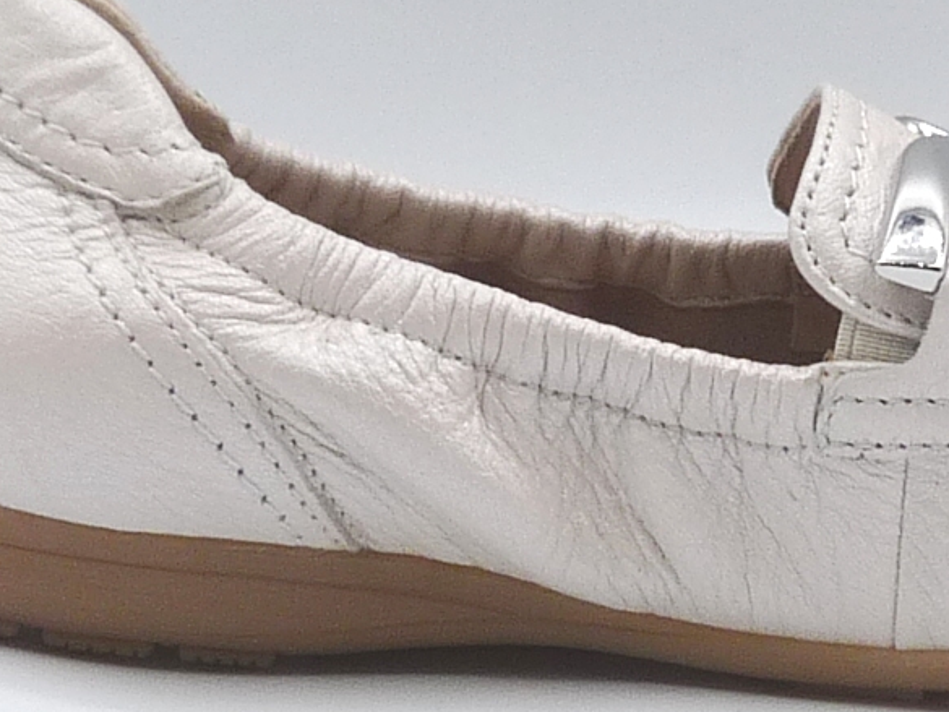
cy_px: 386
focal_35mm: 134
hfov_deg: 14.6
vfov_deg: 11.1
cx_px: 741
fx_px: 3674
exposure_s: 1/200
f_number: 5
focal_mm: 4.8
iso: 100
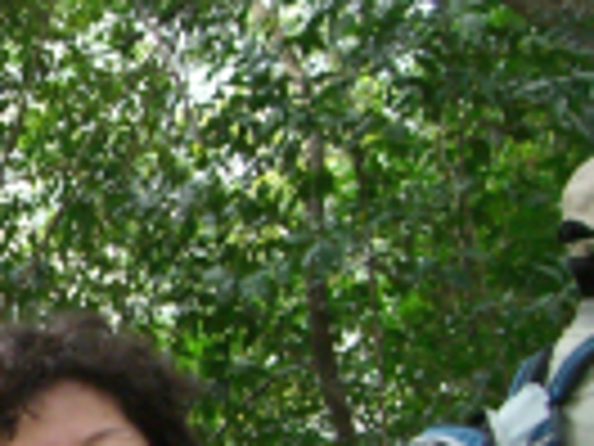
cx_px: -189
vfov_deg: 10.2
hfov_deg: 13.2
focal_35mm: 144
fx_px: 2471
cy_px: 426
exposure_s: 1/60
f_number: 2.7
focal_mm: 6.2
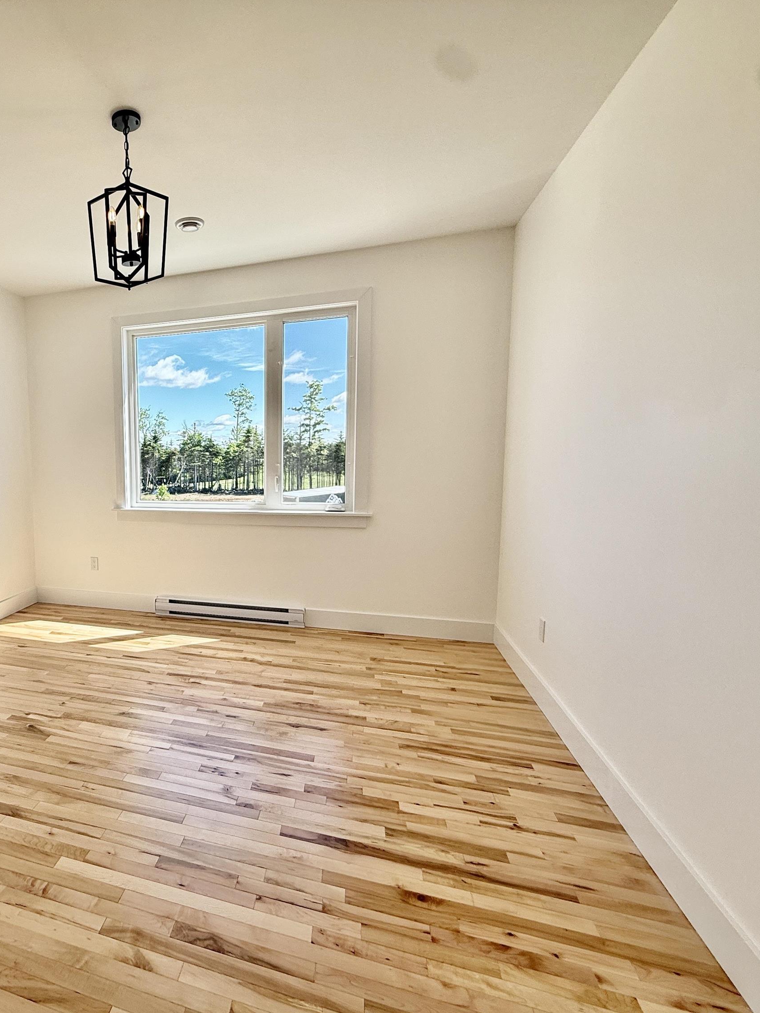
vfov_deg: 84.7
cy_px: 512
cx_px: 155
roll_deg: +1.3
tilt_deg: -5.5
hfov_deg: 63.0
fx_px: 556
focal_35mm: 19
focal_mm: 2.22
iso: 64
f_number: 2.2
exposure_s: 1/281
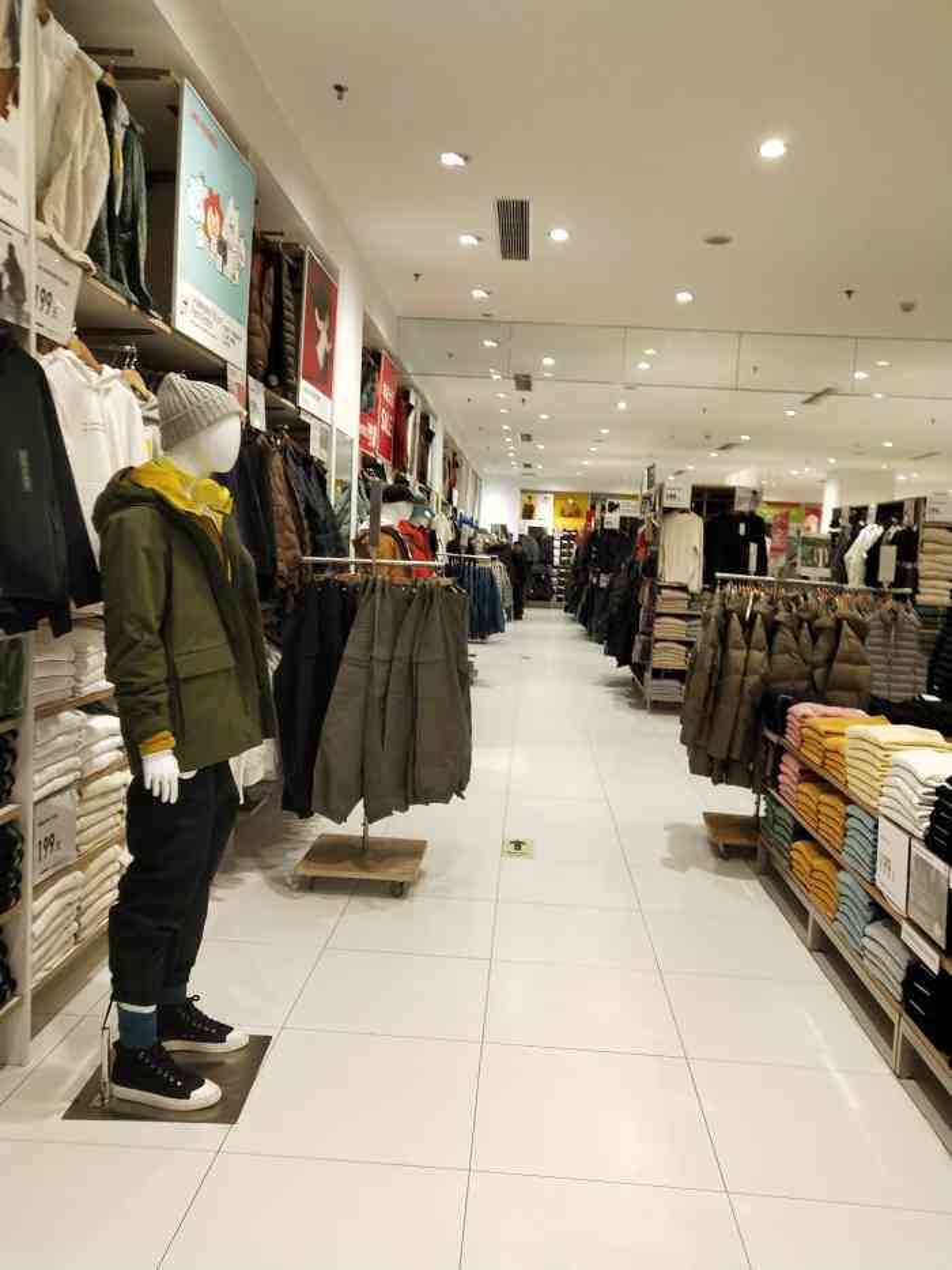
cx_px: 476
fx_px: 1100
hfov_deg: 46.8
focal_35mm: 30
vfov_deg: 60.0
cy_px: 635
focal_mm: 3.95
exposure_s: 1/100
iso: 70
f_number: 1.8
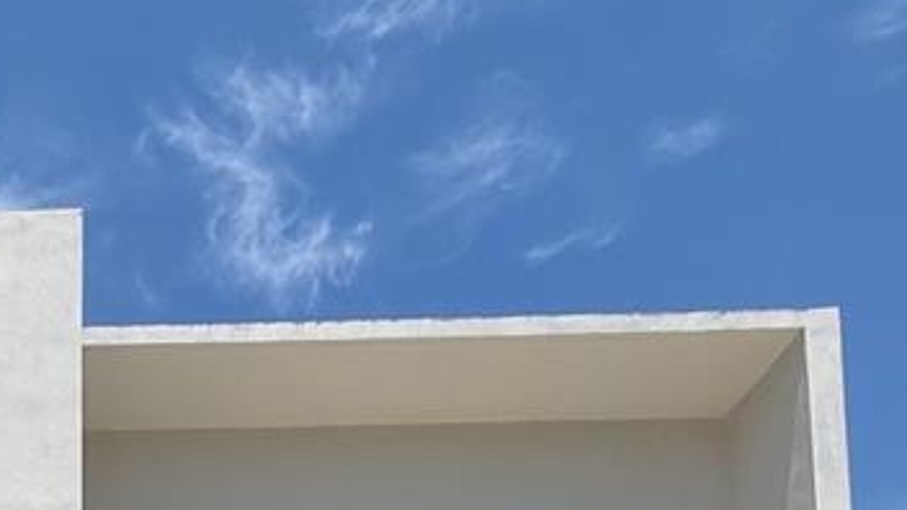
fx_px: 1251
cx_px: -111
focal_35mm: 52
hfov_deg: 34.1
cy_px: 1146
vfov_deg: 15.5
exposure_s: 1/5155
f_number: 2.2
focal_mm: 2.22
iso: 64
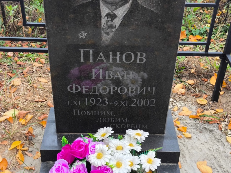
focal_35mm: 50
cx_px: 116
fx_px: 334
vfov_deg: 29.1
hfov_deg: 38.2
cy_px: 86
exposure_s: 1/120
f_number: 1.7
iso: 100
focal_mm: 4.71
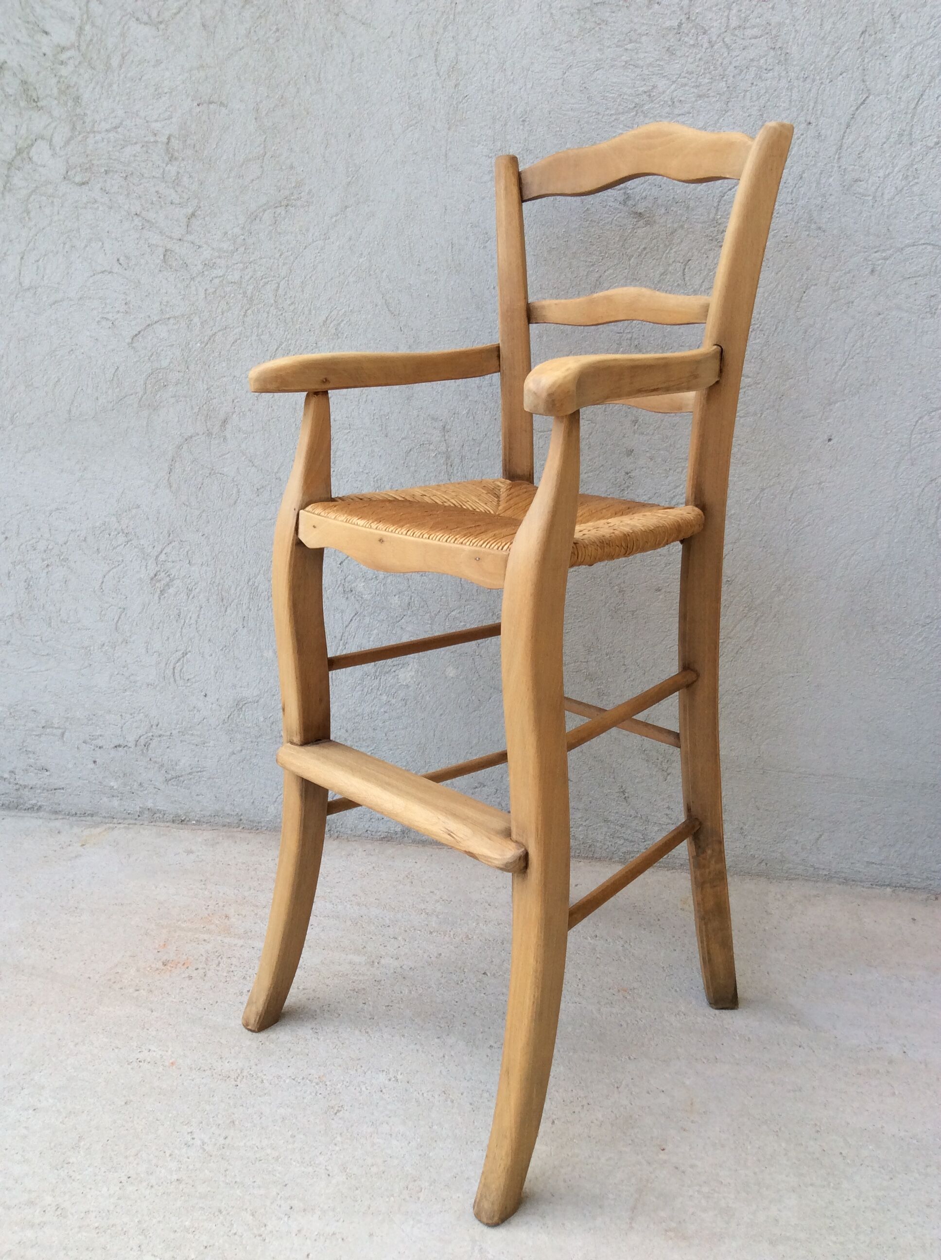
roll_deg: +1.1
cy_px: 630
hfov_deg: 44.1
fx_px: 1163
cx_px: 470
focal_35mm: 32
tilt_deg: -16.1
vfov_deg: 56.9
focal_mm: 3.3
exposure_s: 1/173
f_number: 2.4
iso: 32
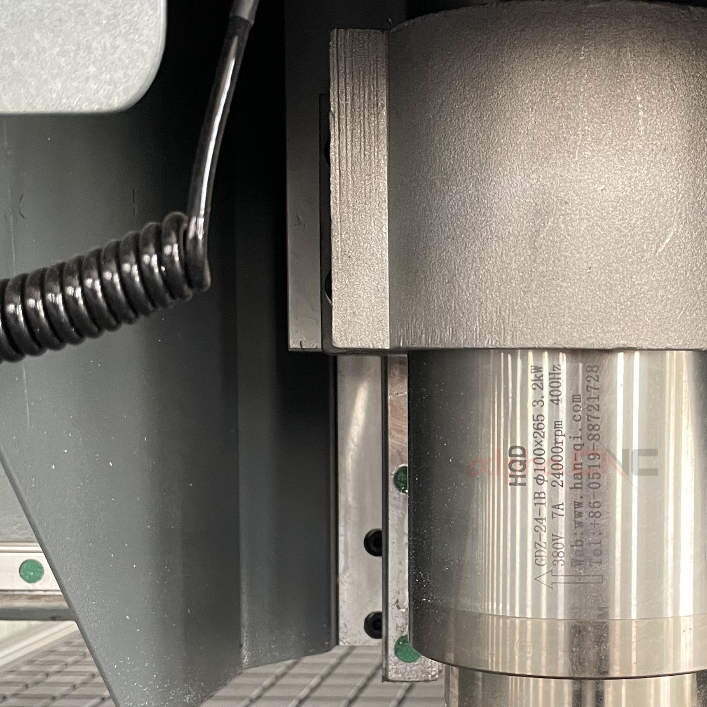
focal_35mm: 54
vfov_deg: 31.4
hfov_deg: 30.7
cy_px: 471
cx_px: 586
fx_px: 1248
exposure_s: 1/60
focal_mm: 4.2
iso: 200
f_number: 1.6
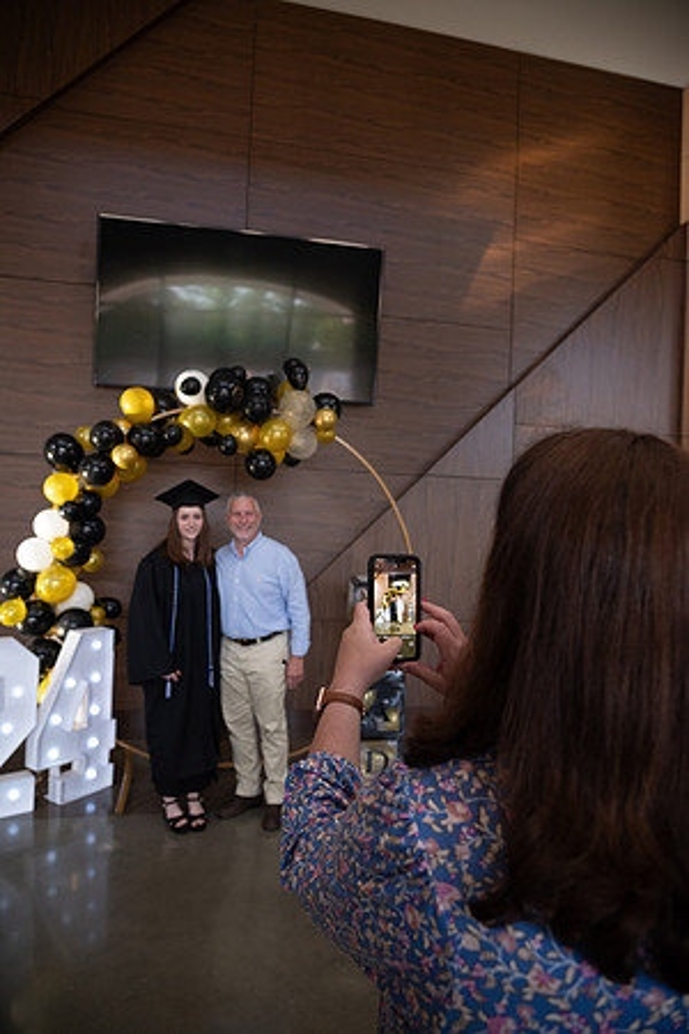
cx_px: 344
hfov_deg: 53.1
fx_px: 689
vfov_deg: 73.7
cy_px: 517
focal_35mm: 24
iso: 1600
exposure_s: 1/200
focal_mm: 24
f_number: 4
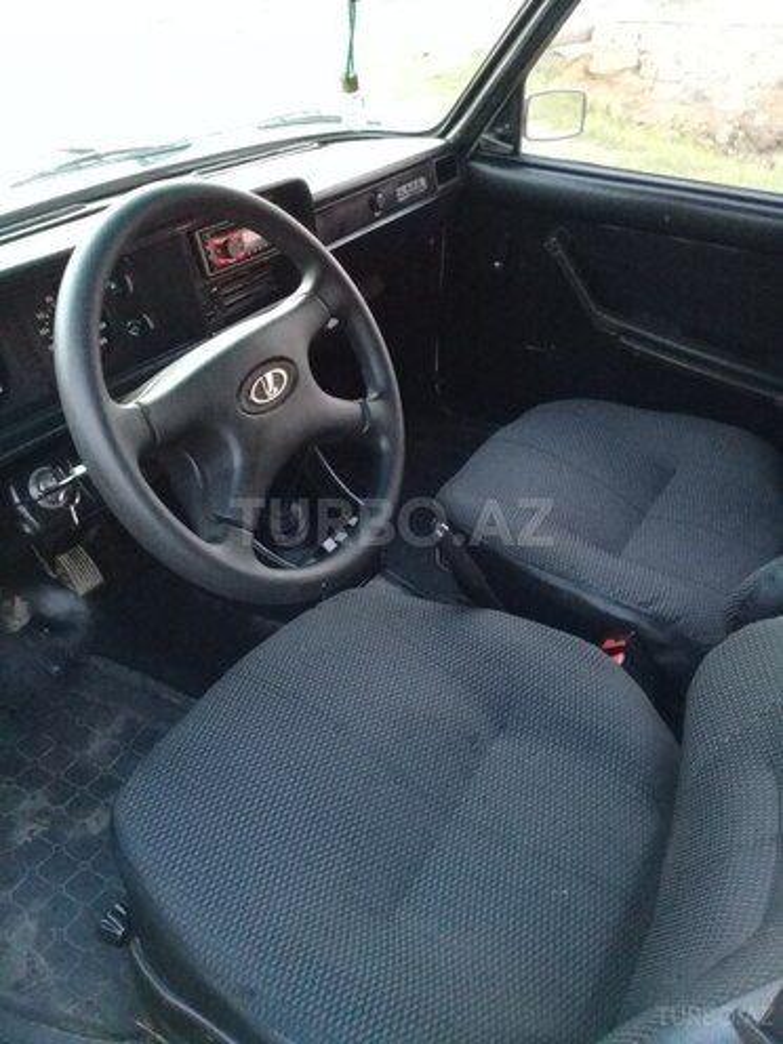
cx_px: 392
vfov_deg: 58.4
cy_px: 522
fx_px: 935
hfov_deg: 45.4
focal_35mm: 31
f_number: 2.2
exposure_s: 1/17
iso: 400
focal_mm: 3.3
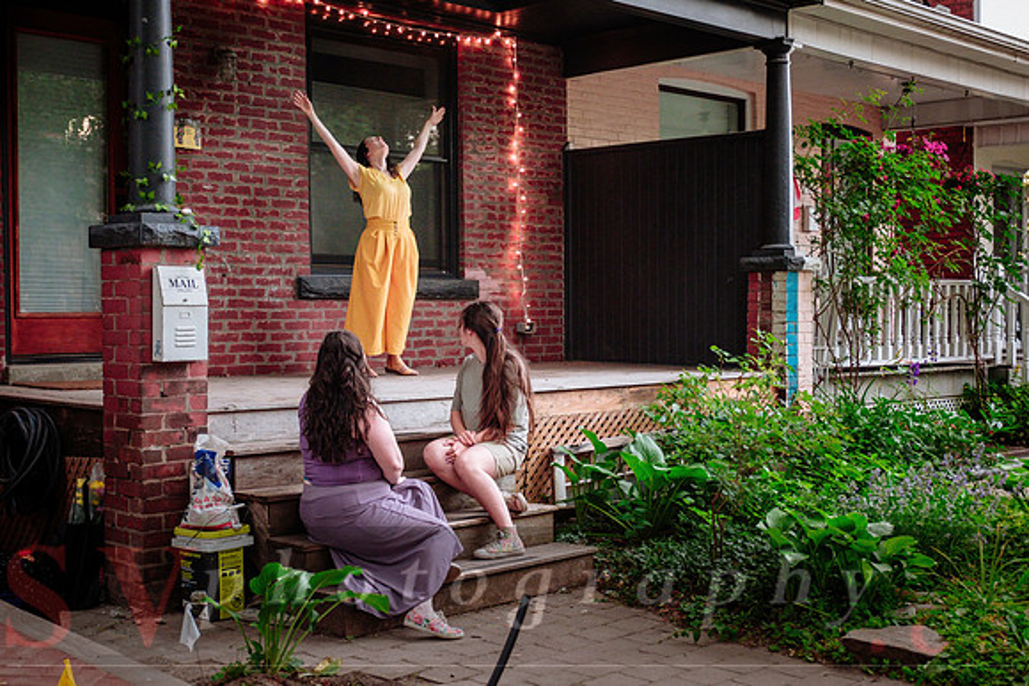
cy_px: 343
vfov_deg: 30.1
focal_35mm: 45
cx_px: 520
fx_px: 1279
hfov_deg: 43.8
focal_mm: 28.3
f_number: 2.8
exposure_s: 1/125
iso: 1600
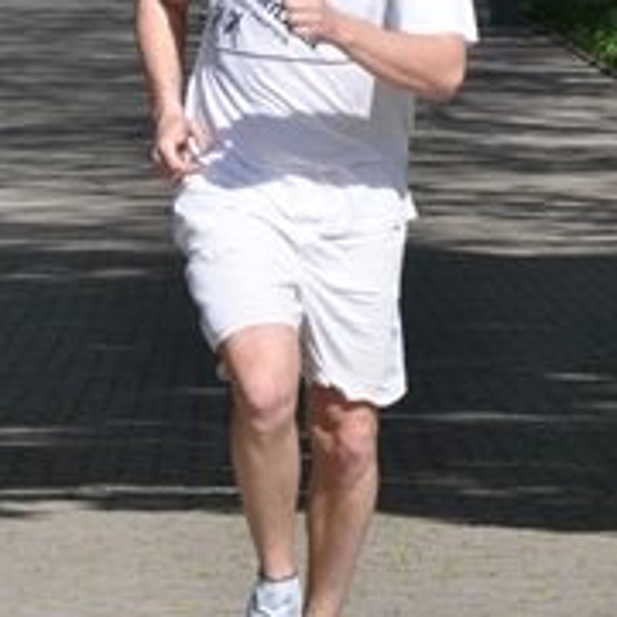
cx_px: 285
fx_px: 8982
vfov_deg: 3.9
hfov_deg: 3.9
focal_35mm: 445
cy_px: 22
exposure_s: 1/400
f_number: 10
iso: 200
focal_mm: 105
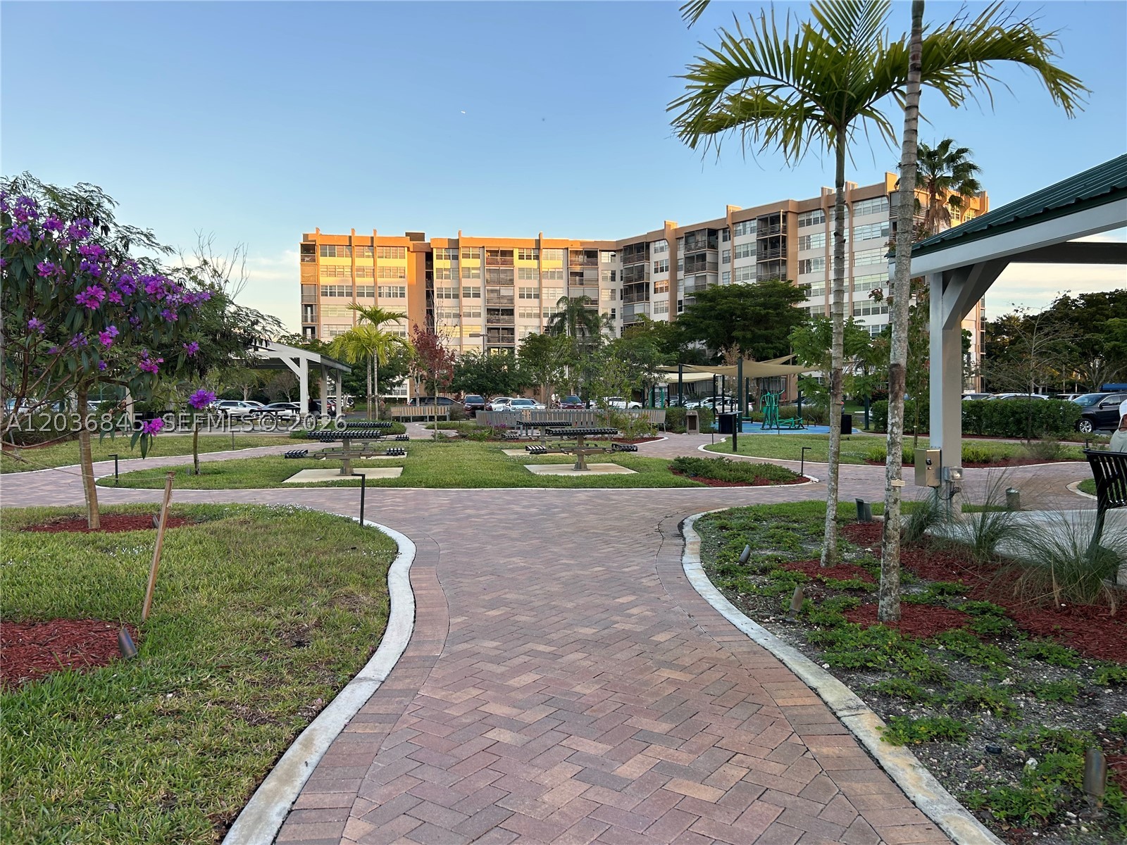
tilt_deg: -1.9
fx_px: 846
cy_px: 422
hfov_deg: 67.3
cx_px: 564
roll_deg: +0.4
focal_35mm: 26
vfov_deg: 53.1
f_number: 1.5
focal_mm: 5.7
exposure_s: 1/404
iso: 50
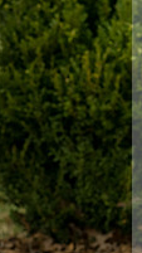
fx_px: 2130
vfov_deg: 6.8
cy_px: 40
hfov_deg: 3.8
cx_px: 359
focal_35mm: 318
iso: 400
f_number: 7.1
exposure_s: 1/640
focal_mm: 105
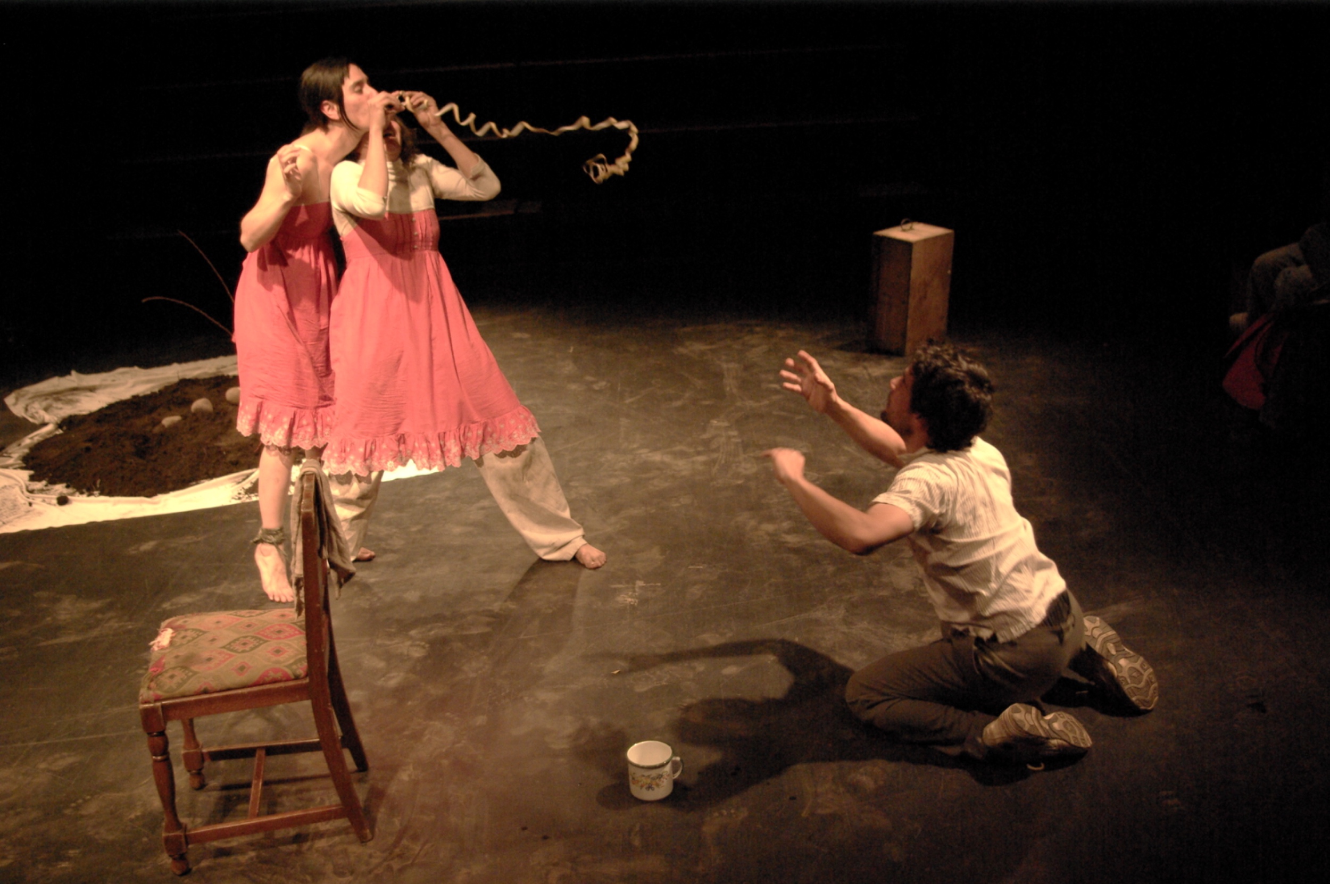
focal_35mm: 36
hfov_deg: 53.2
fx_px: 1329
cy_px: 442
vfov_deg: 36.8
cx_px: 665
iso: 1600
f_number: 4
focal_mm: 24
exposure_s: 1/125
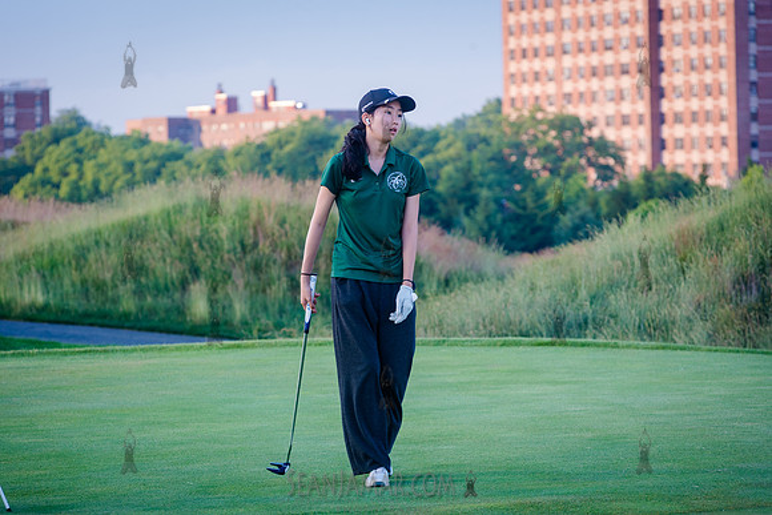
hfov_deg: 11.1
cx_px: 386
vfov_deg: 7.4
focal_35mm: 185
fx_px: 3968
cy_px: 258
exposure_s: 1/100
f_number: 7.1
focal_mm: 185
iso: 400
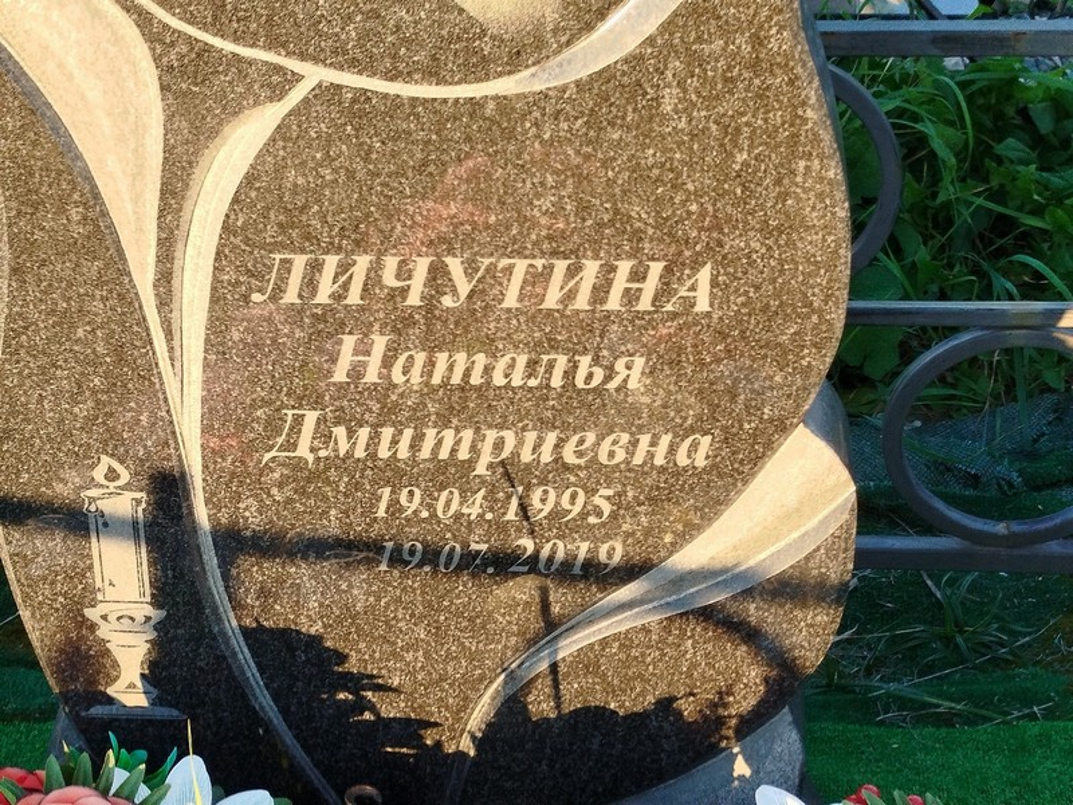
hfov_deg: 61.7
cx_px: 536
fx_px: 899
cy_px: 402
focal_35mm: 29
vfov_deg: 48.2
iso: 80
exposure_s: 1/100
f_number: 1.7
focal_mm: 5.31
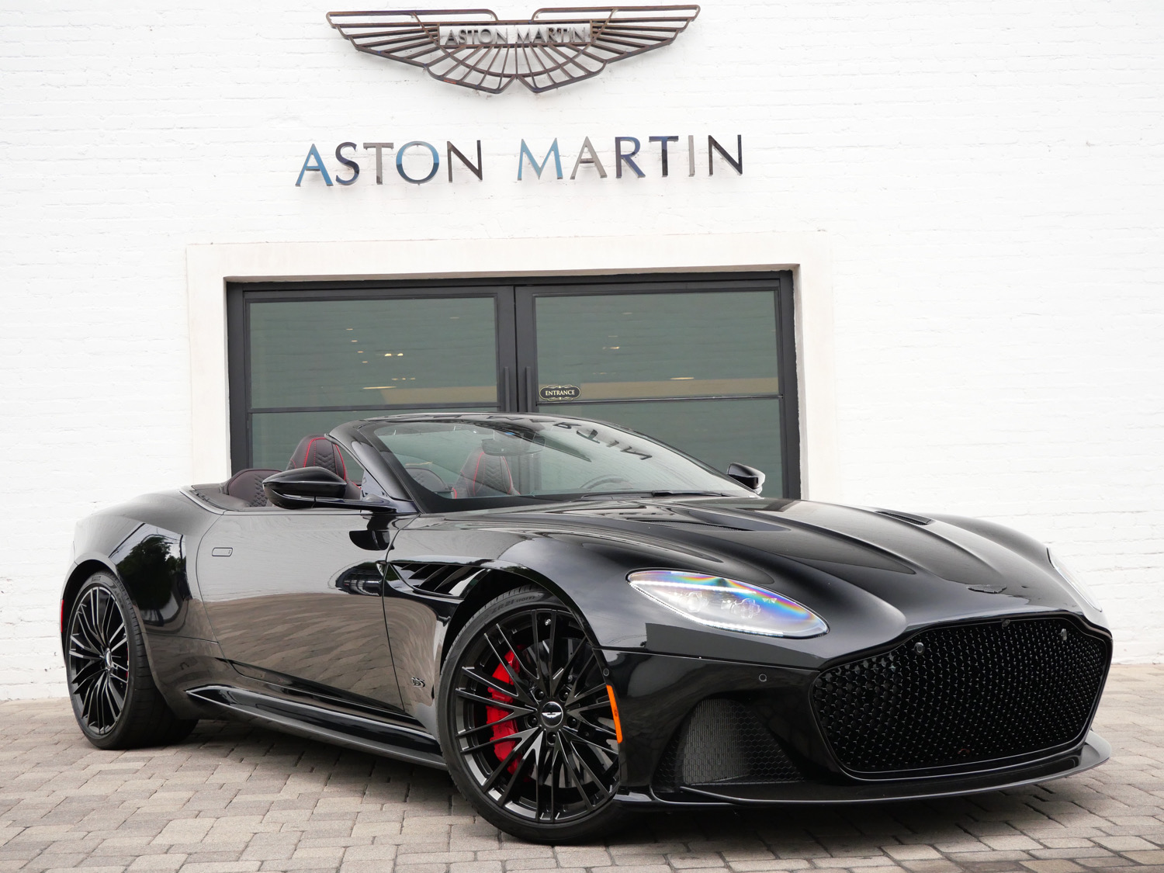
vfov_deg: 29.1
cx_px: 582
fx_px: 1681
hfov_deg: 38.2
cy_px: 436
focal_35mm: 50
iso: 1000
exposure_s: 1/800
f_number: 4.5
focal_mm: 25
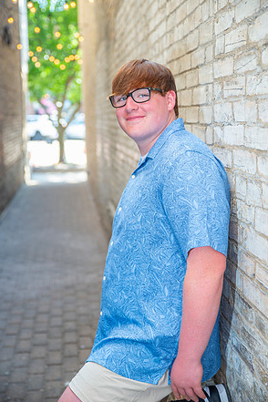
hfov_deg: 26.5
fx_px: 569
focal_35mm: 51
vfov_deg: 38.9
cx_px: 133
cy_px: 200
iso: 160
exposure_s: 1/100
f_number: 2.8
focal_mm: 50
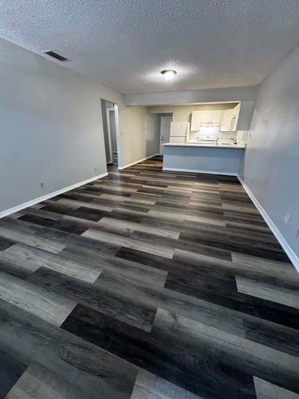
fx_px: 161
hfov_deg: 85.7
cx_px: 150
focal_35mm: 14
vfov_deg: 102.1
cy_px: 200
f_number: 2.2
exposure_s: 1/60
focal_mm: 2.22
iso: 320
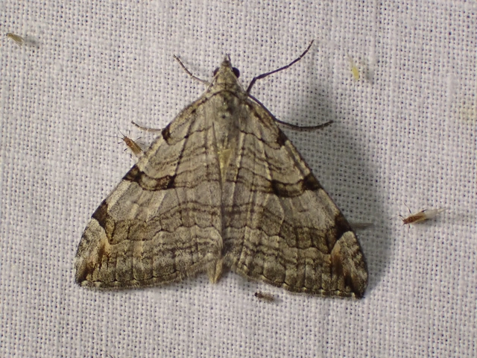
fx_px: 1130
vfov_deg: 18.0
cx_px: 238
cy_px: 179
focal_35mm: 82
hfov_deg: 23.8
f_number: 4.3
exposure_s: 1/200
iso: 500
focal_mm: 14.62
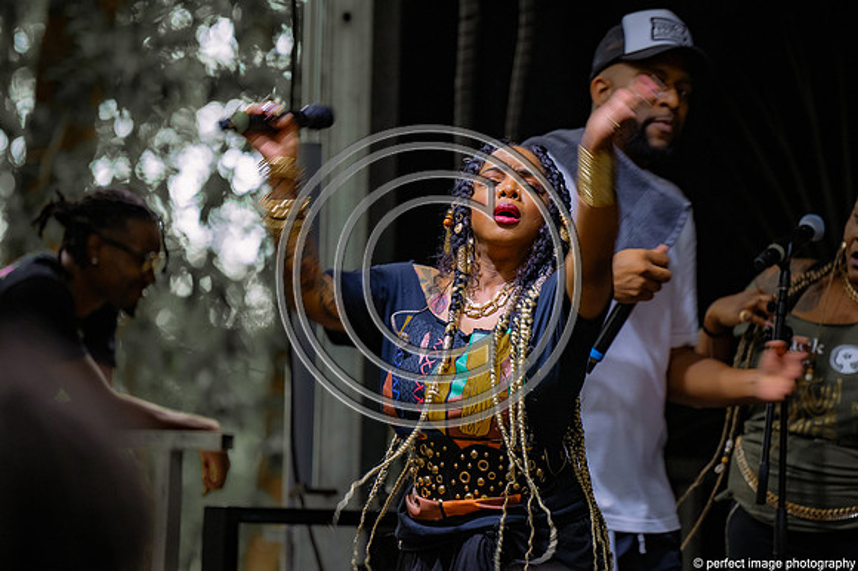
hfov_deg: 7.4
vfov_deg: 5.0
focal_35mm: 277
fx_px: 6598
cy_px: 286
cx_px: 429
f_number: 2.8
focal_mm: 185
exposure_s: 1/100
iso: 450
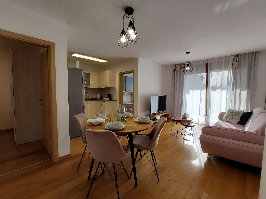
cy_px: 99
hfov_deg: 102.1
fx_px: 108
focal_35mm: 14
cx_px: 133
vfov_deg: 85.7
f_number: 2.2
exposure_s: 1/263
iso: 50
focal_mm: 1.74
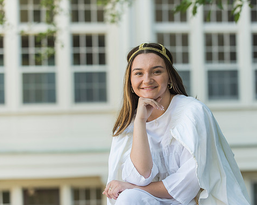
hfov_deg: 16.6
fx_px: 882
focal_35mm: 116
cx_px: 152
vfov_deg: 13.3
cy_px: 102
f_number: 3.5
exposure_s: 1/200
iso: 320
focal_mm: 102
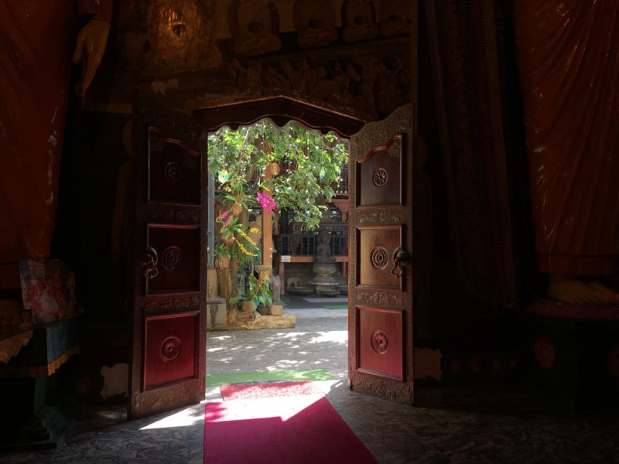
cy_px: 232
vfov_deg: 48.2
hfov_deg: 61.7
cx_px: 310
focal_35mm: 29
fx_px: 519
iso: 25
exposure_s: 1/100
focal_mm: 4.15
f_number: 2.2
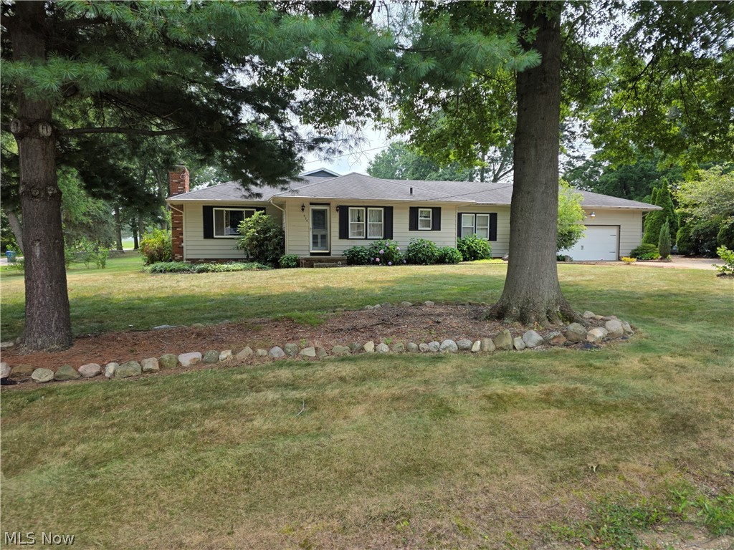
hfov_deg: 73.9
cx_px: 367
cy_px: 275
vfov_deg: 58.9
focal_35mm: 23
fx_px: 488
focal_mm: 6.3
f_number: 1.7
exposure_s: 1/2296
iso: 80
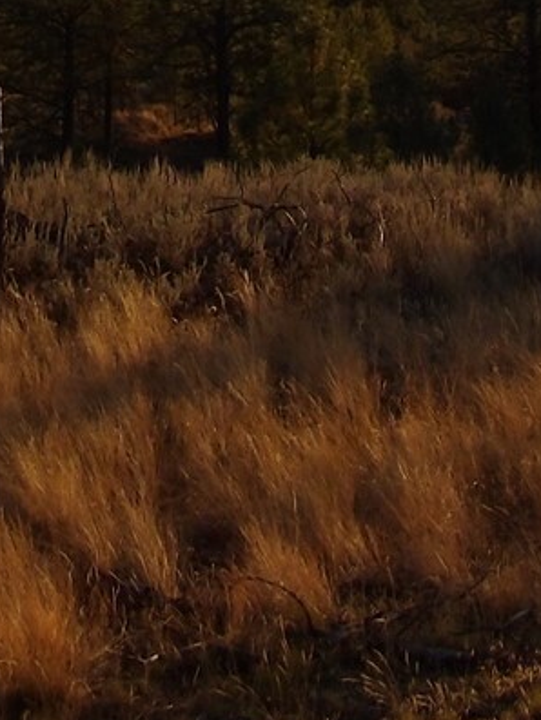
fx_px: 3270
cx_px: 5
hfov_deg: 9.4
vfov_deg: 12.0
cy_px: -348
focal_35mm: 157
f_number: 3.7
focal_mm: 7
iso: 100
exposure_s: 1/480
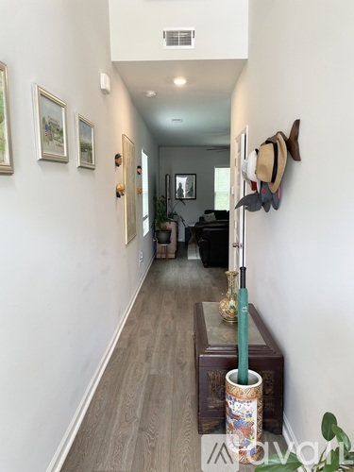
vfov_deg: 67.3
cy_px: 236
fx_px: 355
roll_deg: -0.1
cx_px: 177
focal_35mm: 26
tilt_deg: -6.1
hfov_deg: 53.1
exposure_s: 1/60
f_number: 1.6
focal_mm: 4.2
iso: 64
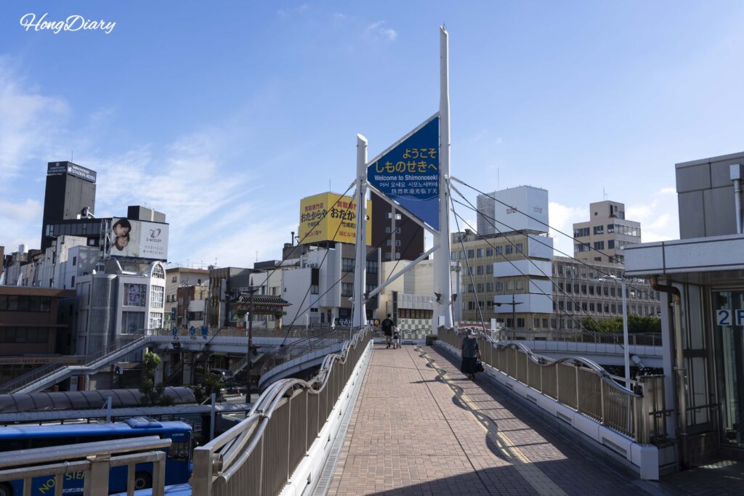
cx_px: 372
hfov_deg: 58.7
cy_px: 248
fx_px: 661
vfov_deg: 41.1
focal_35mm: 32
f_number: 11
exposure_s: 1/200
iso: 100
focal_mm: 32
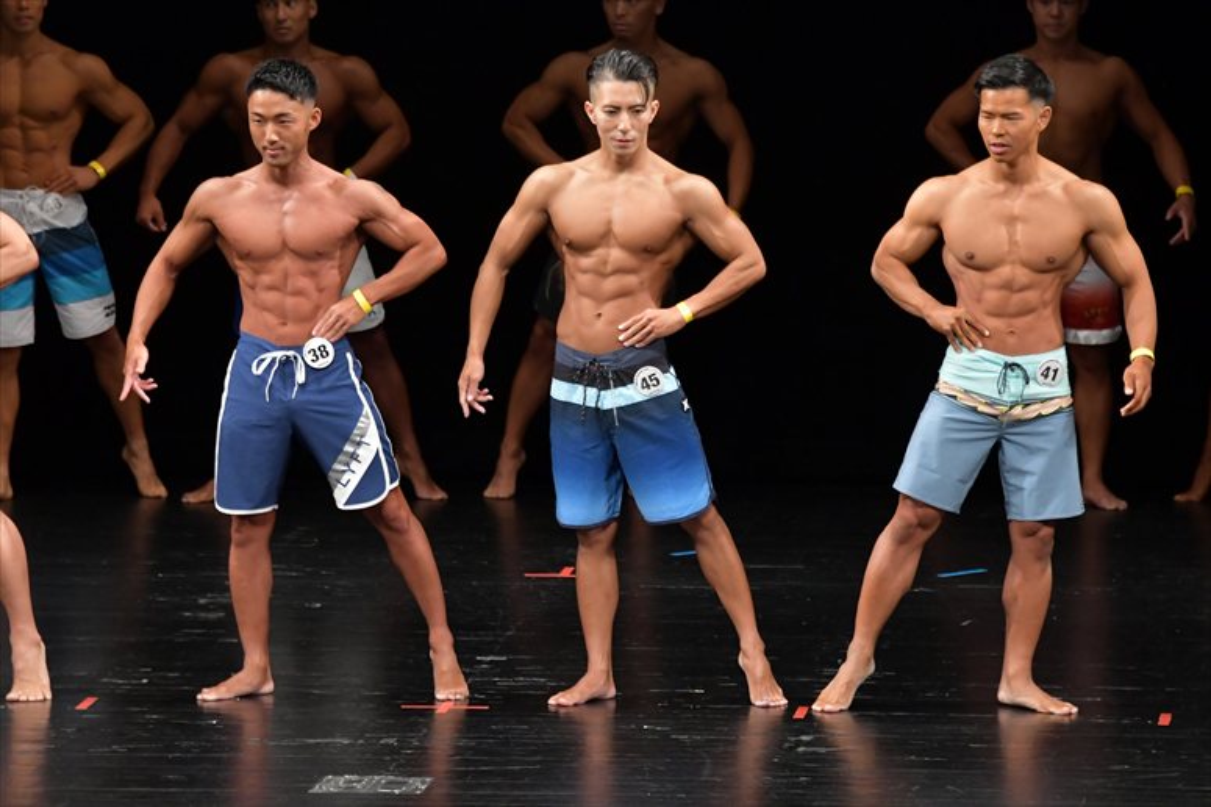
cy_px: 404
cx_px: 606
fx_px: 9583
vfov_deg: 4.8
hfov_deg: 7.2
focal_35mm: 285
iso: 3200
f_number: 5.6
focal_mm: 190
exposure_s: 1/400
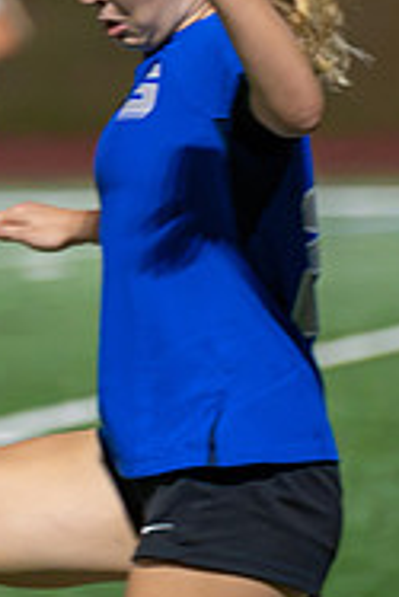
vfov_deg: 3.4
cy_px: 337
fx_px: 9939
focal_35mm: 599
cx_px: -526
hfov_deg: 2.3
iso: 7200
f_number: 2.8
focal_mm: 135
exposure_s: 1/1000
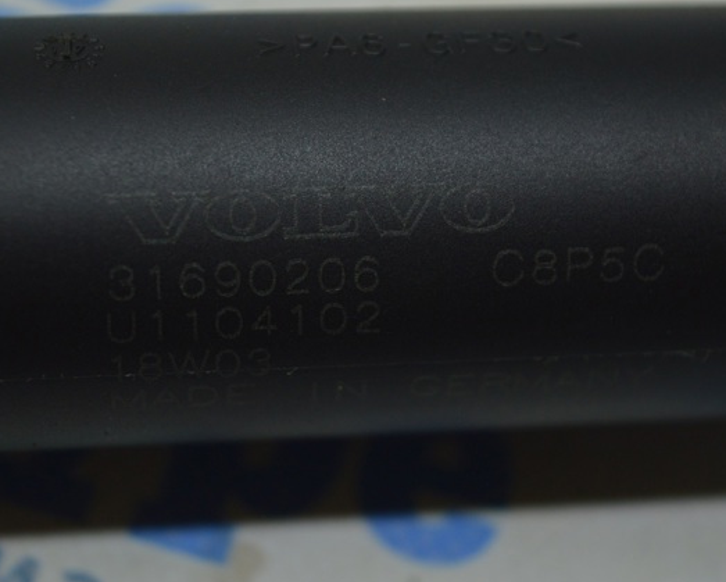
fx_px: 2033
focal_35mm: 95
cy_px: 294
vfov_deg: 16.3
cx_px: 322
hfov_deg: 20.2
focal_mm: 55
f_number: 5.6
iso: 400
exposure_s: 1/50
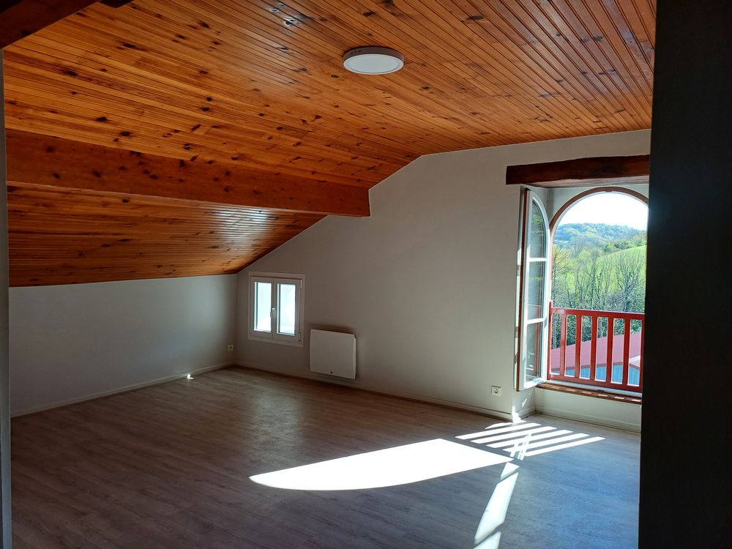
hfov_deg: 69.4
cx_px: 366
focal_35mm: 25
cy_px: 274
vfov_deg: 54.9
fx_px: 529
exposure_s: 1/100
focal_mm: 4.65
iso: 50
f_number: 1.8
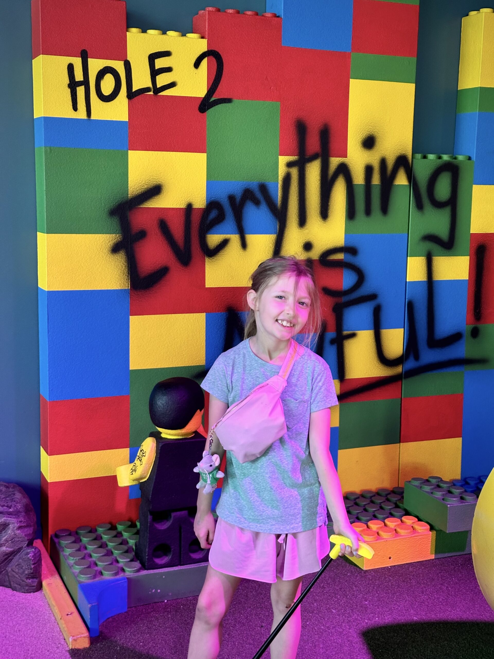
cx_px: 247
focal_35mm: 48
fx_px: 913
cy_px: 330
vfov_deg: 39.7
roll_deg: -2.0
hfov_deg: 30.3
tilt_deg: -7.0
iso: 200
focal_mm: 6.86
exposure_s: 1/39
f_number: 1.78
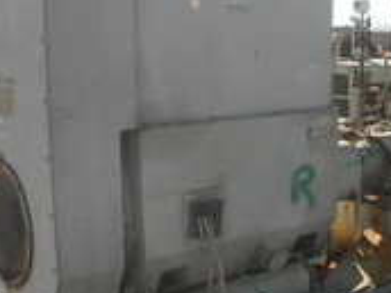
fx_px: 734
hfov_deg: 29.4
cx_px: 291
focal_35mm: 65
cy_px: 173
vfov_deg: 22.6
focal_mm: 5
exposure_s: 1/640
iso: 64
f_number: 3
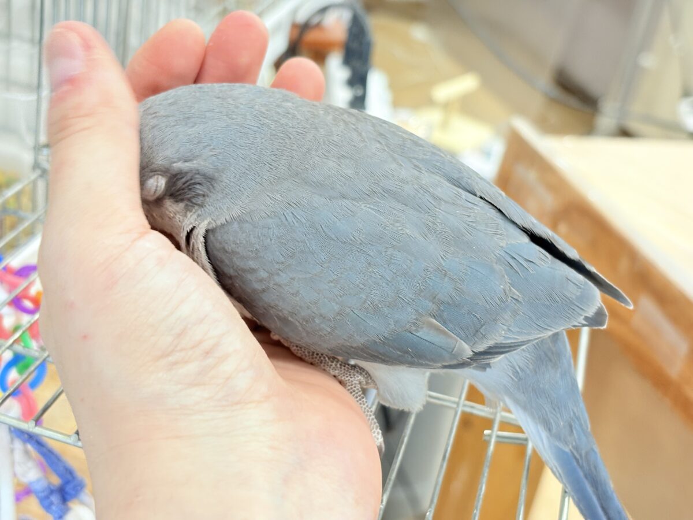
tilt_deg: -28.2
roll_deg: -9.2
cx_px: 346
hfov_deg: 36.8
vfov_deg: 28.0
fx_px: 1041
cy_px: 260
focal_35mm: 52
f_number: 1.6
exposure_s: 1/50
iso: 100
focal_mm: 5.96
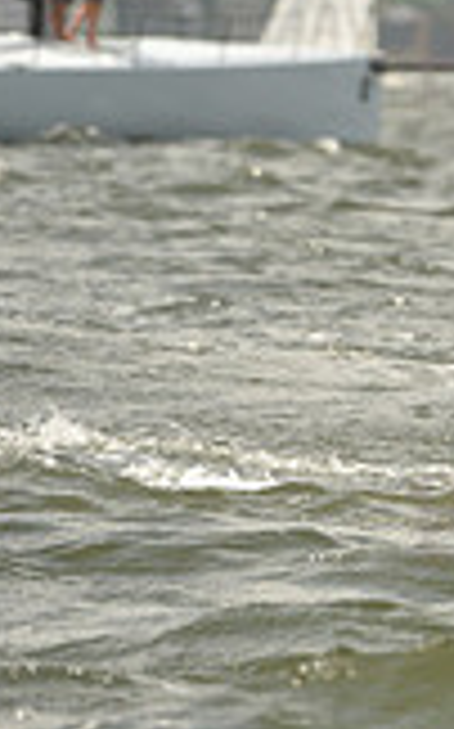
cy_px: 155
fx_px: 24631
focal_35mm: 1242
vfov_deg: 1.7
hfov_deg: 1.1
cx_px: 1277
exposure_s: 1/1250
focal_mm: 340
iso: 320
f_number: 7.1
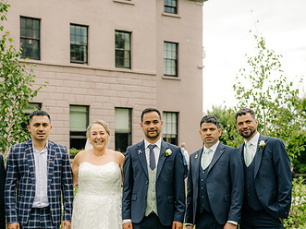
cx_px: 120
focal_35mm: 59
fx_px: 521
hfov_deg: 32.6
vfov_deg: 24.6
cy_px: 163
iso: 100
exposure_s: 1/500
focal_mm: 35
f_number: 2.2
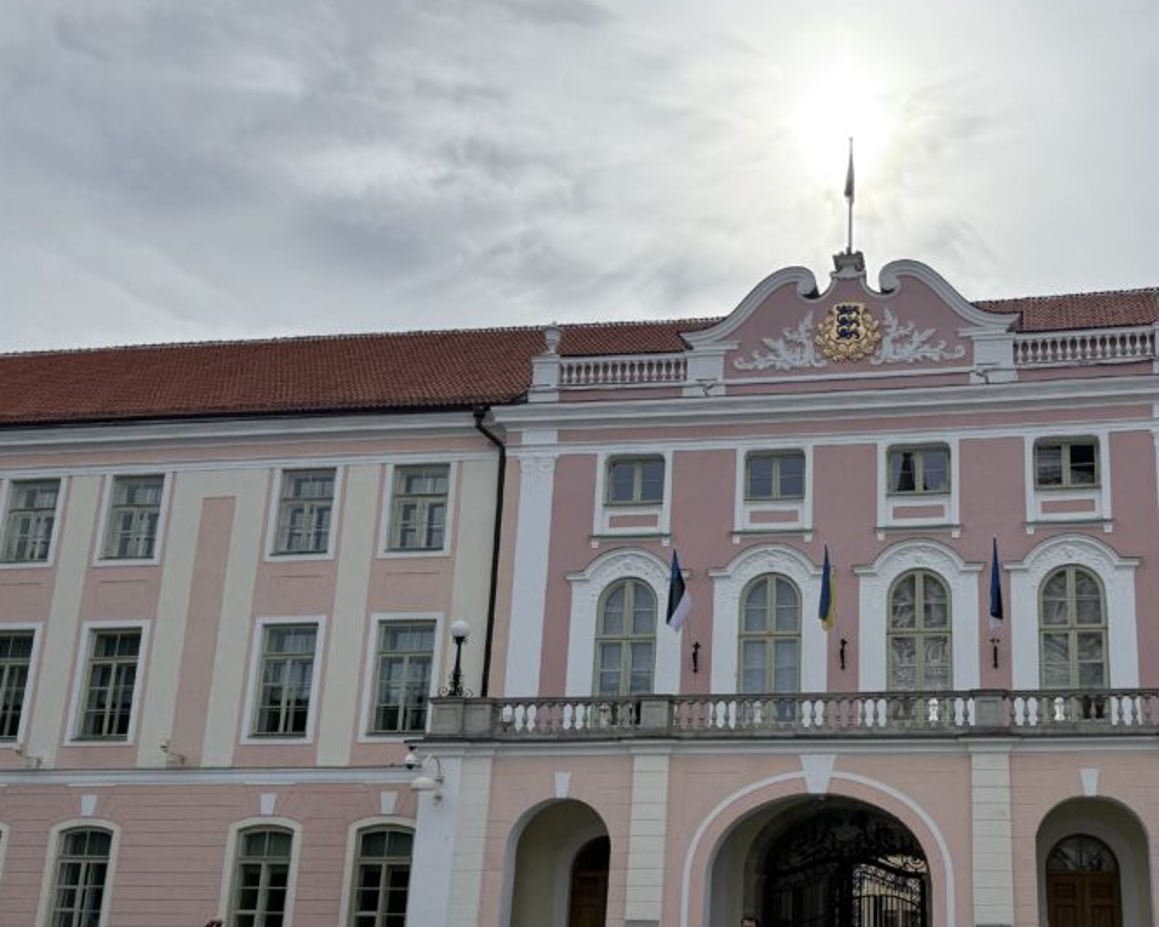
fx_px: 1235
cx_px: 827
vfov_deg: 40.7
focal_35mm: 36
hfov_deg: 48.9
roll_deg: -0.6
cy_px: 617
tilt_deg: +14.1
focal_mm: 6.76
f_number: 1.78
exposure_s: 1/11905
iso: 100
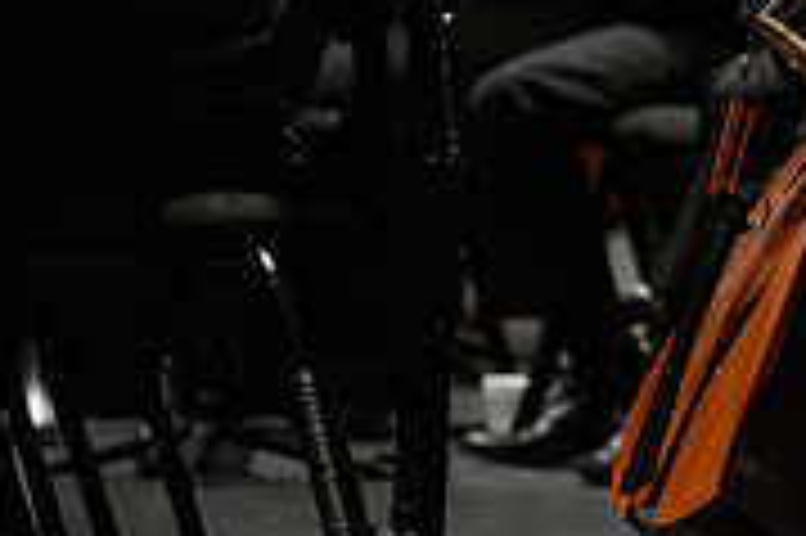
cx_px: 1189
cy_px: -196
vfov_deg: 2.1
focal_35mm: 649
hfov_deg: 3.2
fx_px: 14517
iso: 3200
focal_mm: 200
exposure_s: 1/250
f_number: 2.8
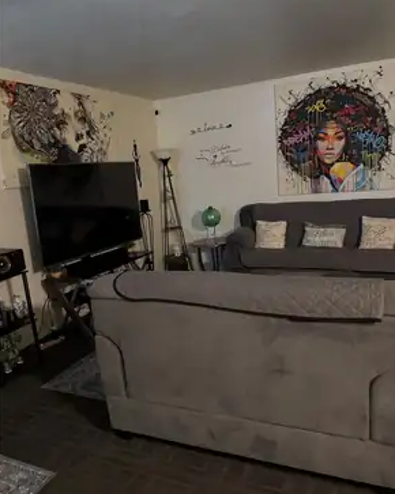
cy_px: 259
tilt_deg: -12.8
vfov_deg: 62.2
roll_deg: +4.3
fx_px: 410
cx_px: 202
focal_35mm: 28
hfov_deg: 51.5
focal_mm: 5.96
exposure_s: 1/30
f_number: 1.6
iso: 800
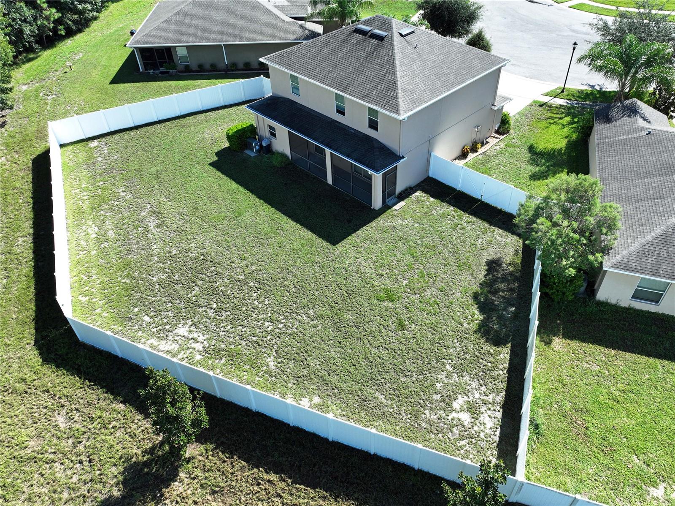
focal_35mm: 24
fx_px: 468
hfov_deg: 71.6
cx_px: 338
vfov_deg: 56.8
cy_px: 253
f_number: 3.2
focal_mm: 12.29
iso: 100
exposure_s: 1/320
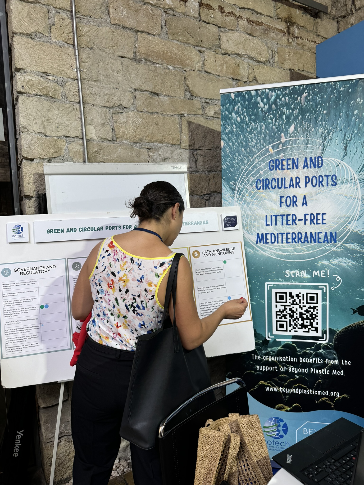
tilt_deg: -3.9
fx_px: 336
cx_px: 182
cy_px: 242
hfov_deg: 56.8
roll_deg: +2.0
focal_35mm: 24
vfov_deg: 71.6
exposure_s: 1/100
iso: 64
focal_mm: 6.76
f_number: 1.78
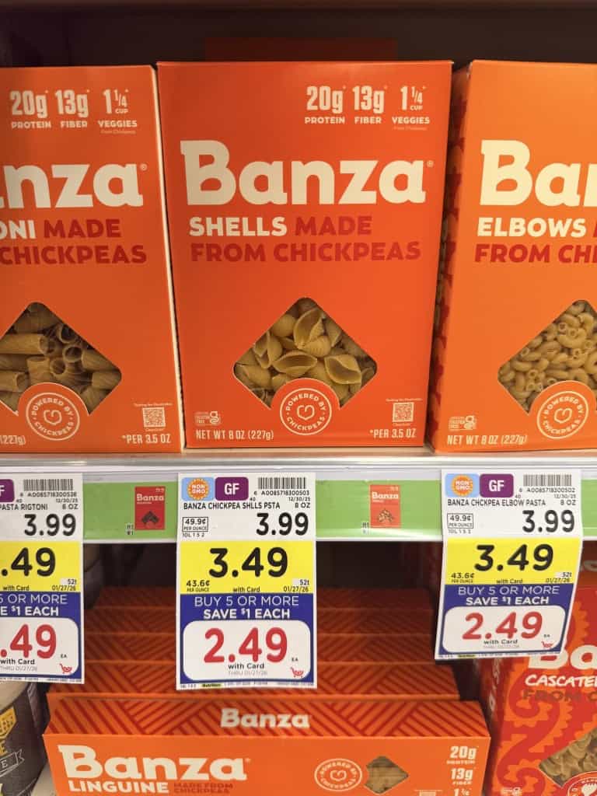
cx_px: 298
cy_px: 398
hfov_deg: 56.8
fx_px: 552
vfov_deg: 71.6
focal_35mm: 24
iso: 160
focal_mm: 6.8
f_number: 1.8
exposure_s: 1/63
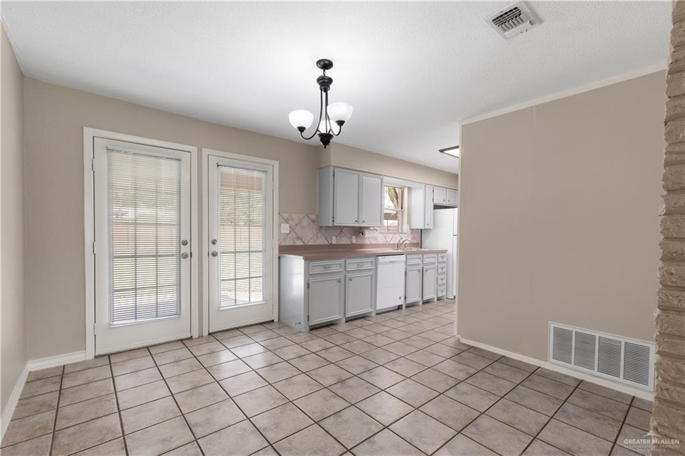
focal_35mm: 15
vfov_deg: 77.3
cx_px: 342
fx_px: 285
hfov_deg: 100.4
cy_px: 228
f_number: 8
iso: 200
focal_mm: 10
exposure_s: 1/10
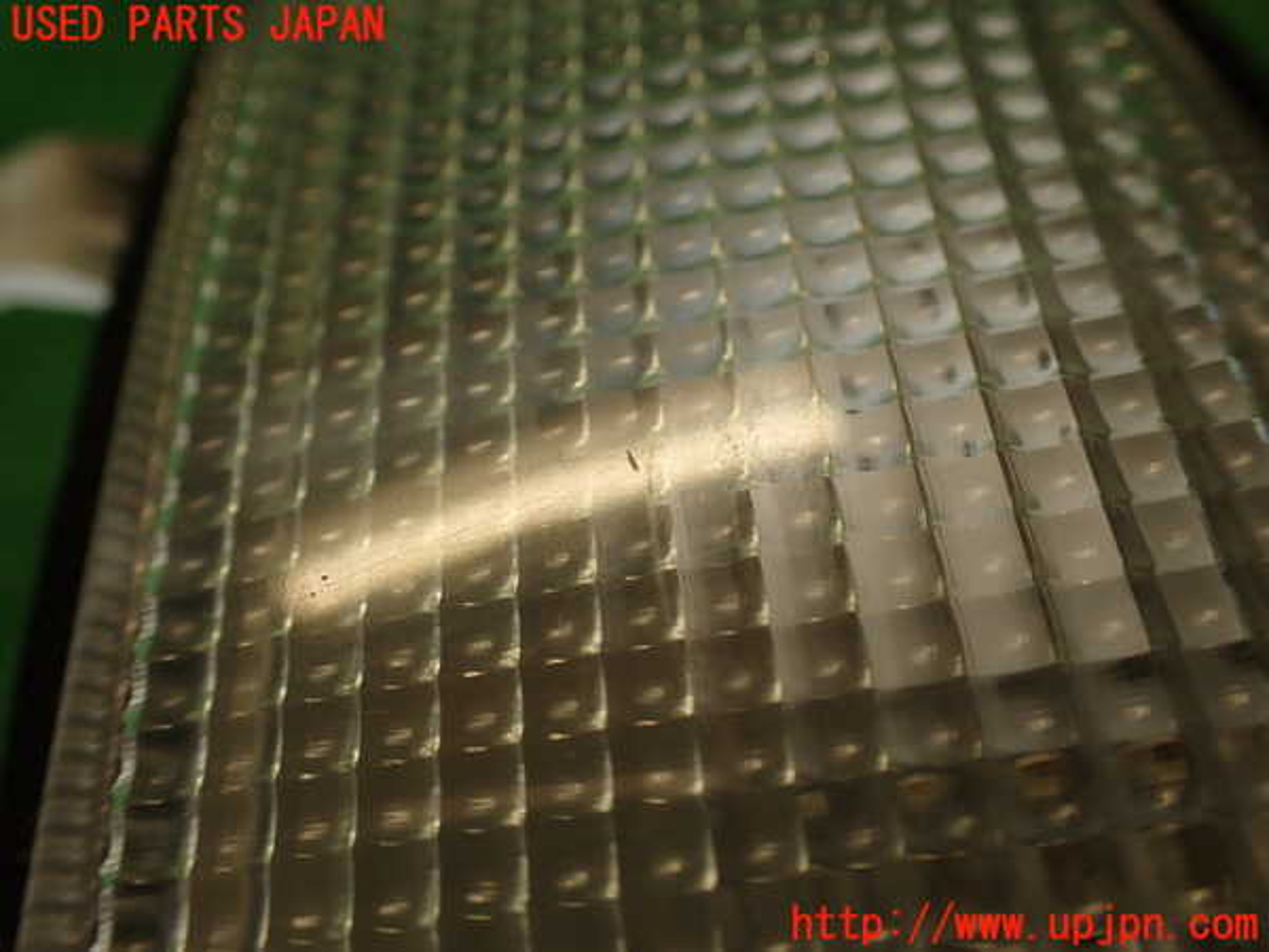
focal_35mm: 32
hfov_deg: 56.8
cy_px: 476
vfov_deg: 44.2
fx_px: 1173
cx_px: 634
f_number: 2.4
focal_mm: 5.79
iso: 100
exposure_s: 1/80
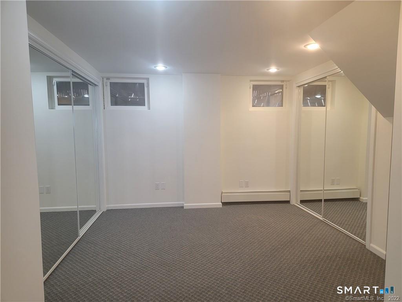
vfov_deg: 56.8
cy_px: 151
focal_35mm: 24
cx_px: 201
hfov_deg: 71.6
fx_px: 279
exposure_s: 1/120
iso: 250
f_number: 1.8
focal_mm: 6.7
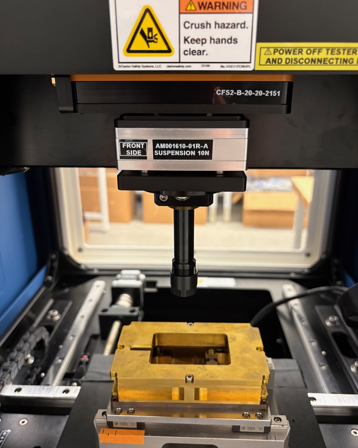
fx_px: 371
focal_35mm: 28
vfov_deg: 62.2
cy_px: 228
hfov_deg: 51.5
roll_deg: -0.7
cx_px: 185
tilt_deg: -19.6
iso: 320
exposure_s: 1/60
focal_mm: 5.96
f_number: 1.6
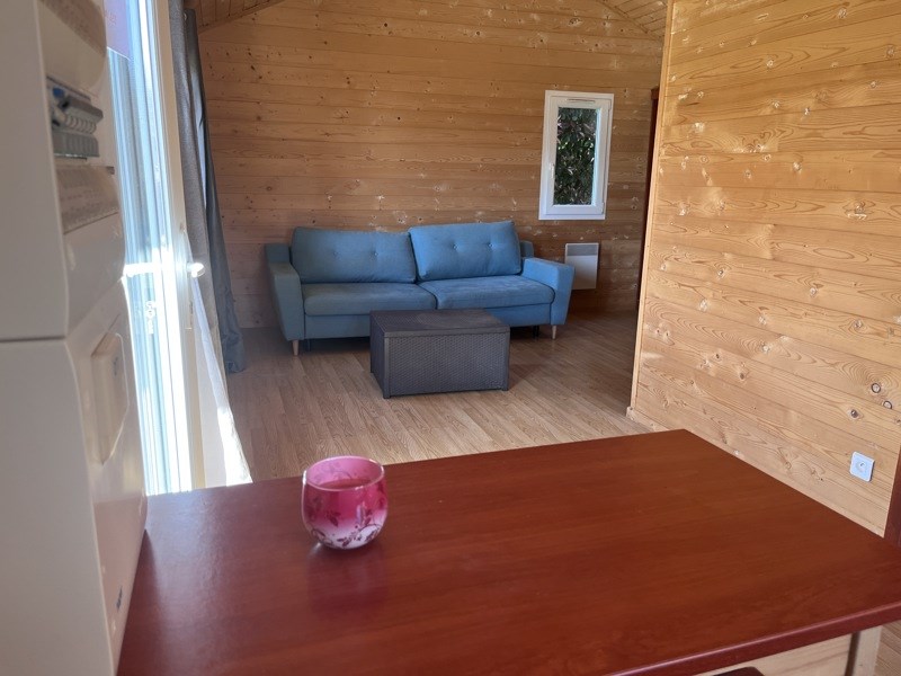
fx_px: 677
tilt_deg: -13.8
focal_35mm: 26
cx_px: 450
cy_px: 338
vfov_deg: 53.1
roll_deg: -0.6
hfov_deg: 67.3
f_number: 1.6
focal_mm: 5.1
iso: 125
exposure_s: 1/121
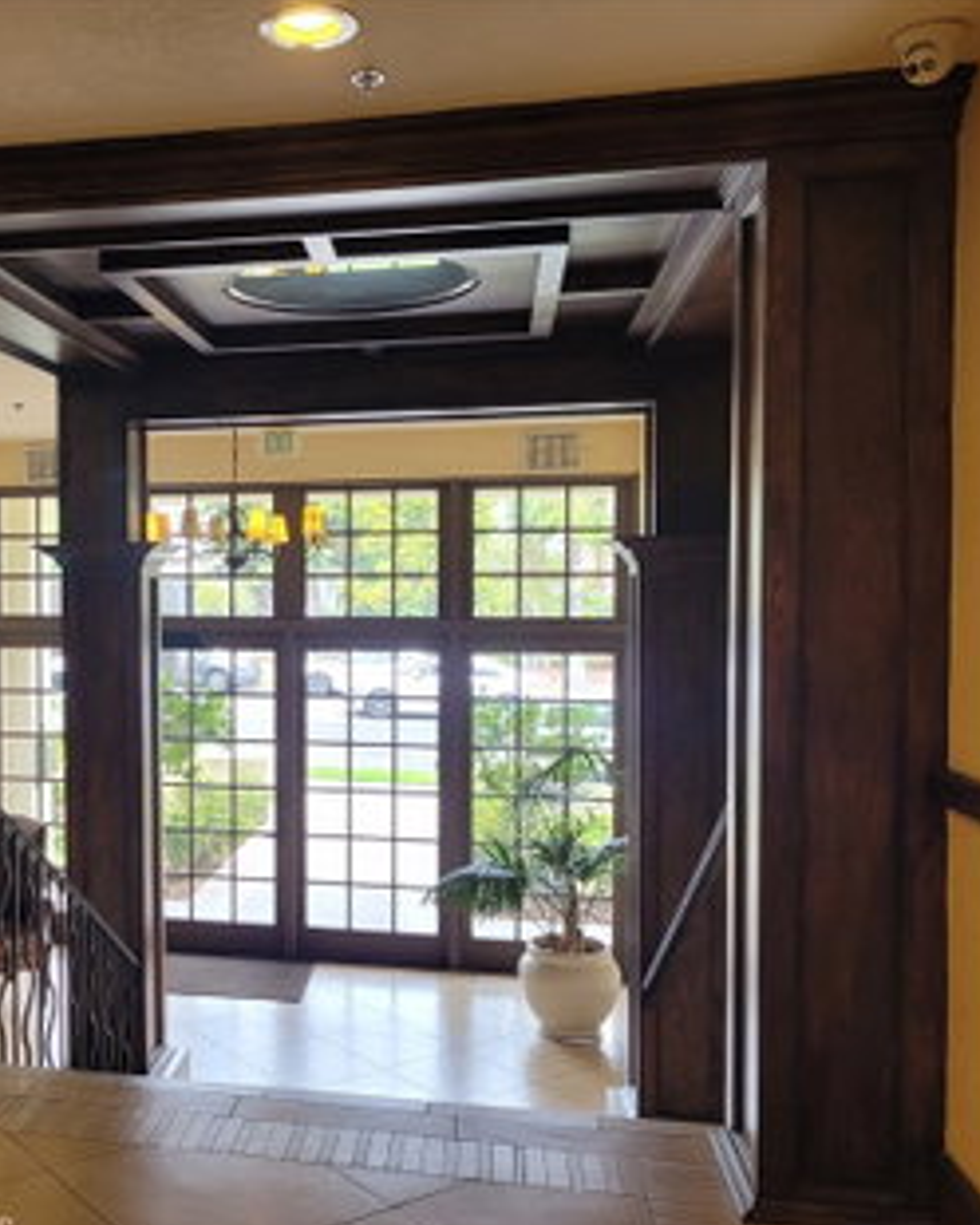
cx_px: 204
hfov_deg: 40.6
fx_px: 1269
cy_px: 624
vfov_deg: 51.5
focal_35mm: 35
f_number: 1.8
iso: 100
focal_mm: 5.4
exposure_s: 1/120
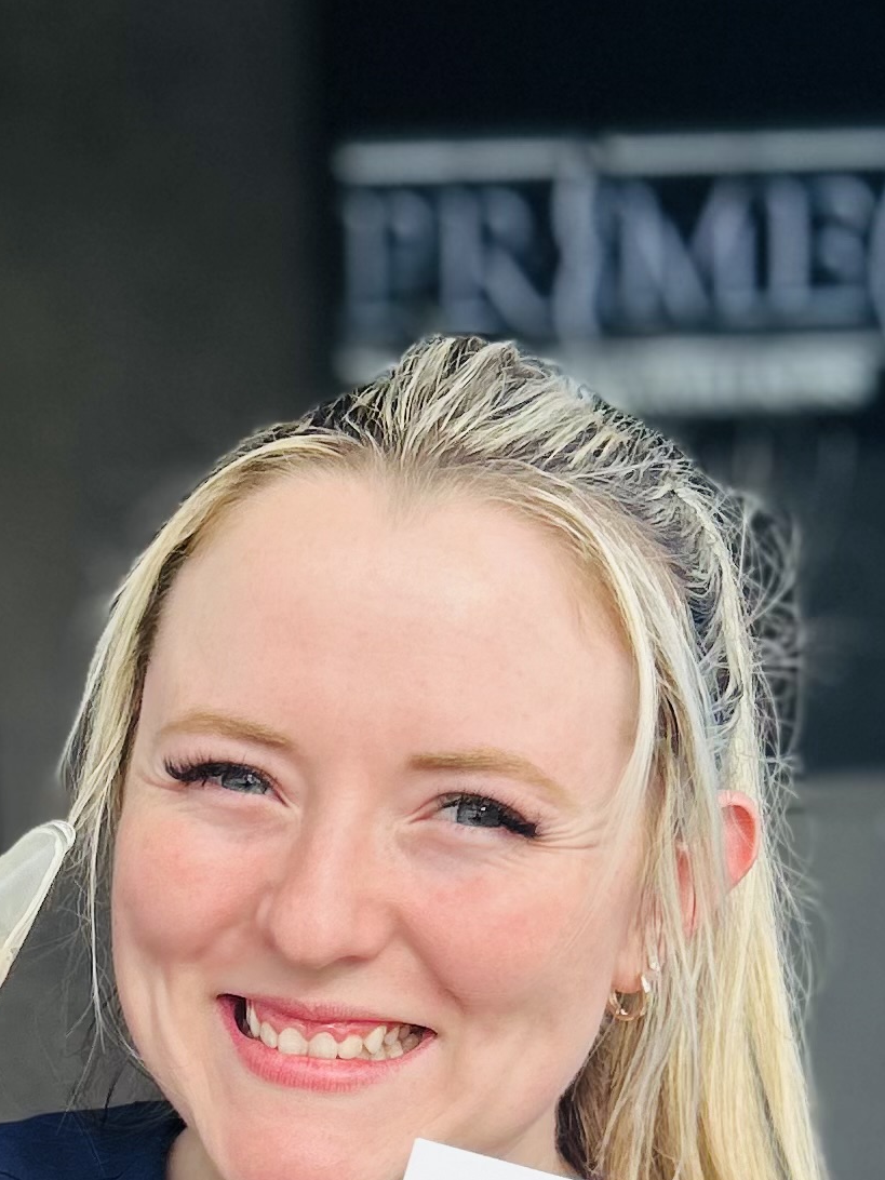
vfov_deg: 19.9
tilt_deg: -9.0
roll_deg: +1.2
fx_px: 3272
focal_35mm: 96
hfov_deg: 15.3
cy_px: 1136
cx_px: 135
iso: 50
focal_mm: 5.7
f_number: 1.5
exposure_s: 1/2513
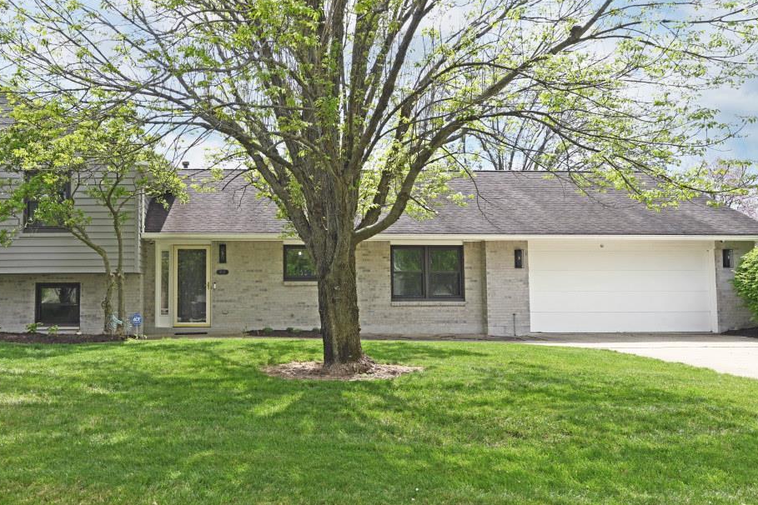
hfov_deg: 56.0
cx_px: 253
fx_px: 695
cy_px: 247
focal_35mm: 33
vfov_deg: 40.0
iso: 100
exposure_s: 1/320
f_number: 6.3
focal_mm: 20
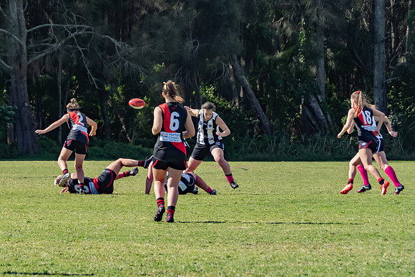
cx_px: 124
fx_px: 4186
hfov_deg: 5.7
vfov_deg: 3.8
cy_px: 171
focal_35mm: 363
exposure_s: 1/2500
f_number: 6.3
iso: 800
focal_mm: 170
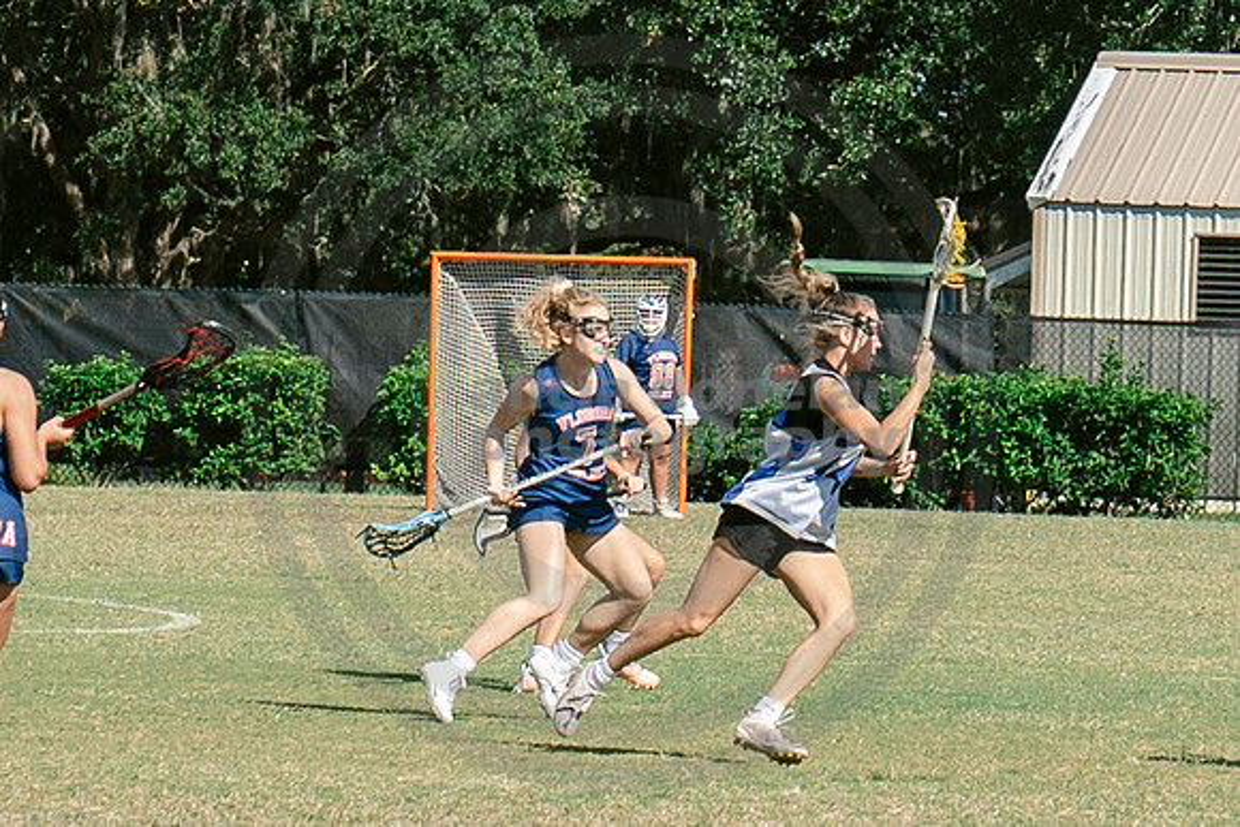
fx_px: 14492
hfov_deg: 4.9
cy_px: 125
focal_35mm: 421
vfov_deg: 3.3
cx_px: 1003
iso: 250
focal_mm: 70
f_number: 5.6
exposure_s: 1/1250
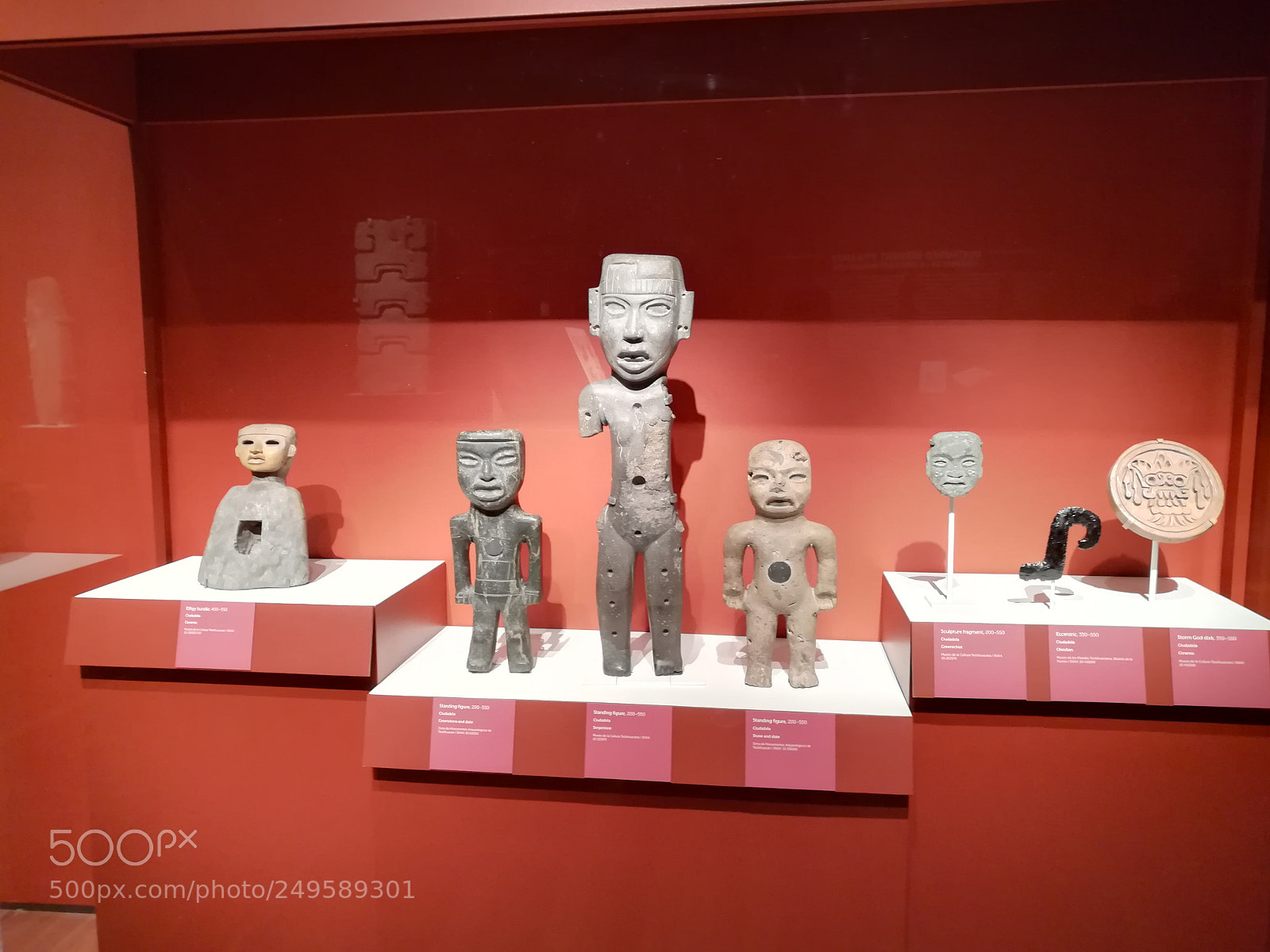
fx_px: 954
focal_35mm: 26
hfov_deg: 67.3
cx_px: 635
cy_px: 476
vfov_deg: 53.1
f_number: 2.2
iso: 400
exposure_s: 1/30
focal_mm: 3.83
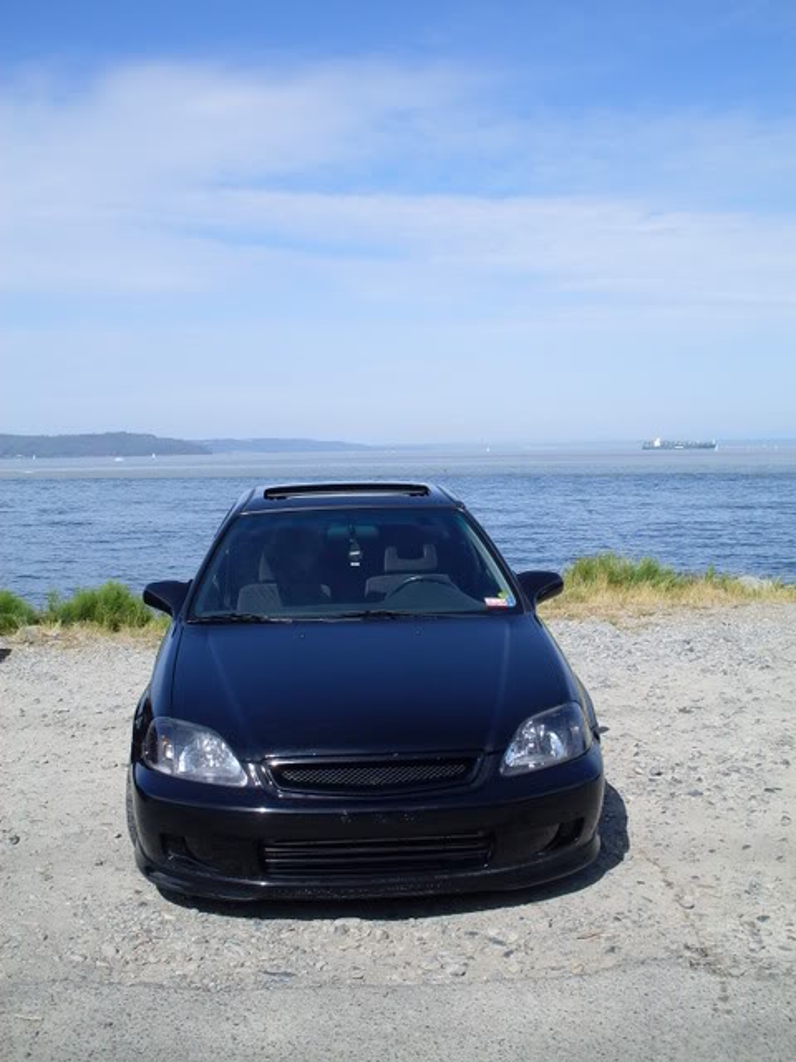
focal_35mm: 38
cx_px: 398
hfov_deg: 37.7
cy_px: 531
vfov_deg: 49.0
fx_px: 1165
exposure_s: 1/250
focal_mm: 6.3
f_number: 8.4
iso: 80
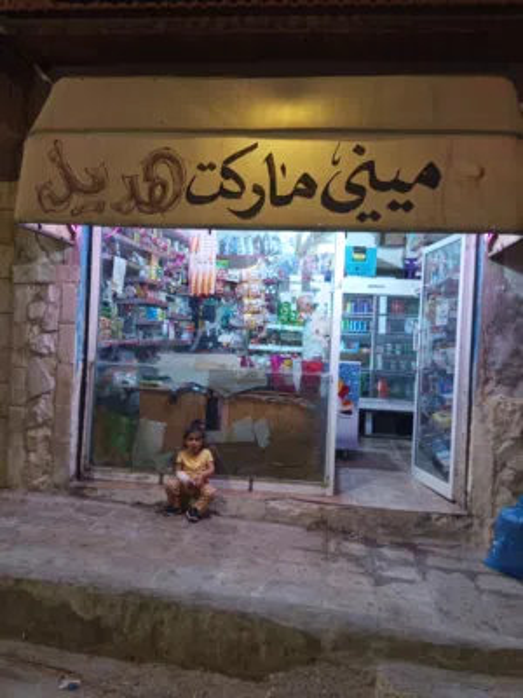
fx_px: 624
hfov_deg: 45.4
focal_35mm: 31
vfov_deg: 58.4
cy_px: 349
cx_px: 262
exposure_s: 1/33.3
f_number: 1.7
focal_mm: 5.24
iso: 591
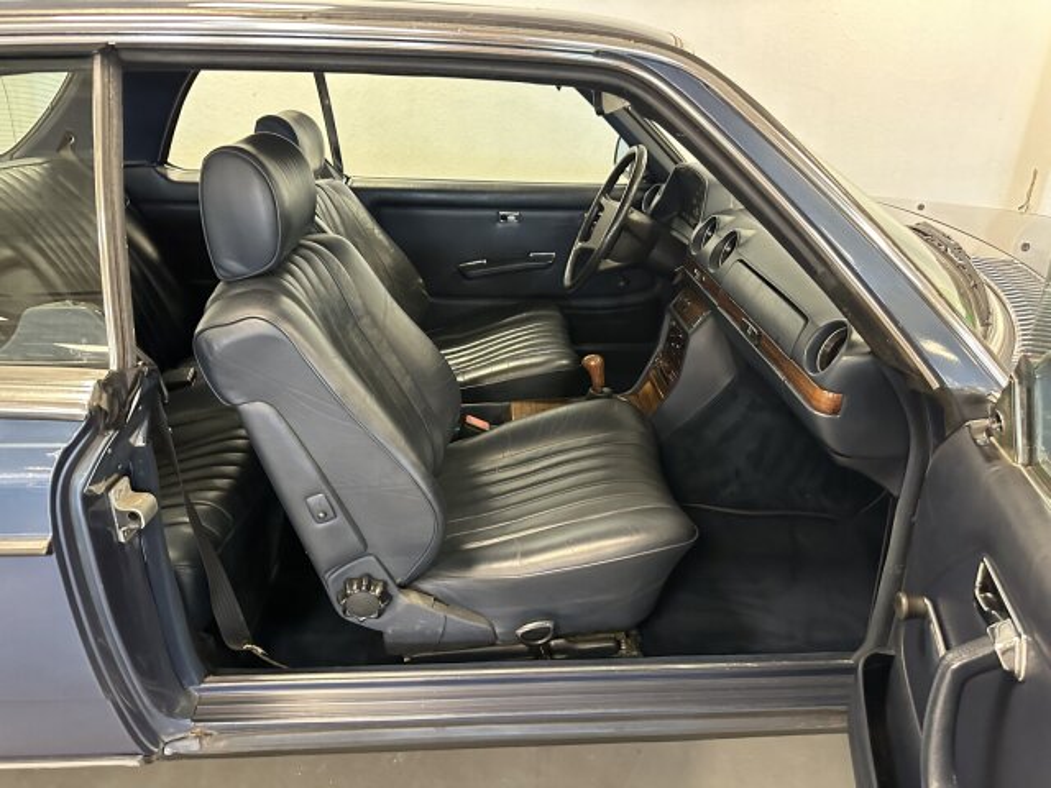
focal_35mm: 24
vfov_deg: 56.8
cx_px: 526
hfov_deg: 71.6
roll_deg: -0.9
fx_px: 729
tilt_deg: -25.1
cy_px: 394
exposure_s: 1/49
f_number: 1.78
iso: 1000
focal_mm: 6.86
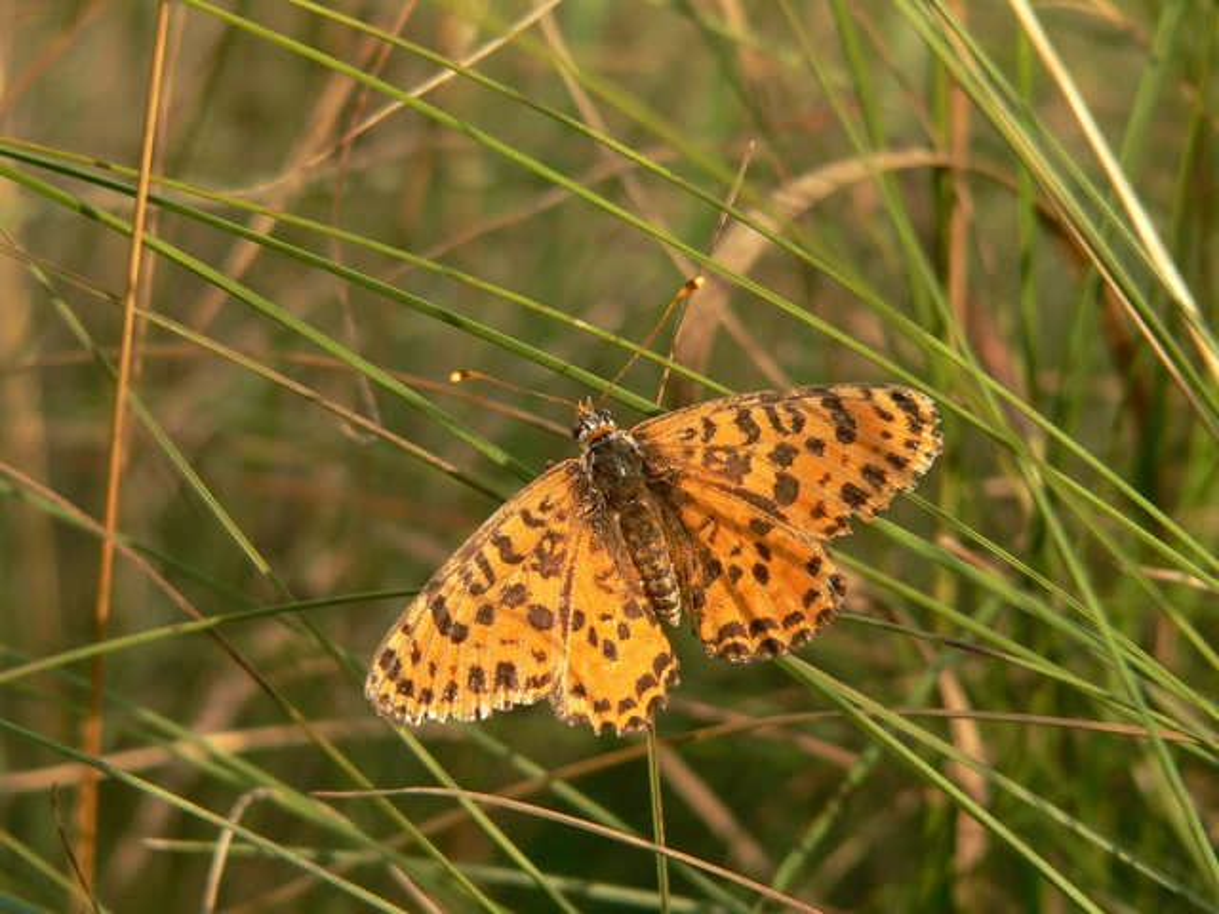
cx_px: 610
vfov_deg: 13.3
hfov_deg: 17.7
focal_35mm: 111
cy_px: 457
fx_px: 3909
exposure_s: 1/500
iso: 100
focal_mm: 18.5
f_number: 4
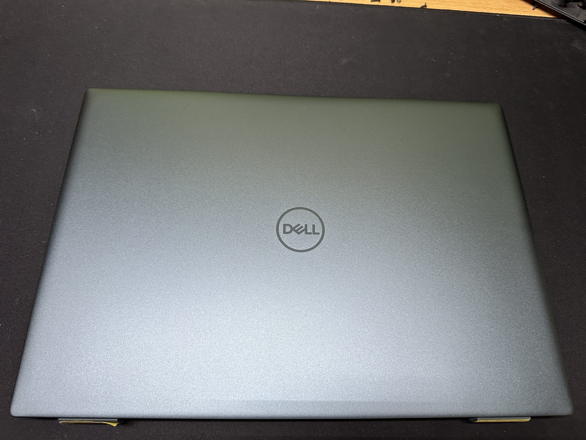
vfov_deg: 56.8
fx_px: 406
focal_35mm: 24
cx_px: 293
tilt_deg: -69.3
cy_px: 220
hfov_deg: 71.6
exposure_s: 1/80
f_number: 1.78
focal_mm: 6.86
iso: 250
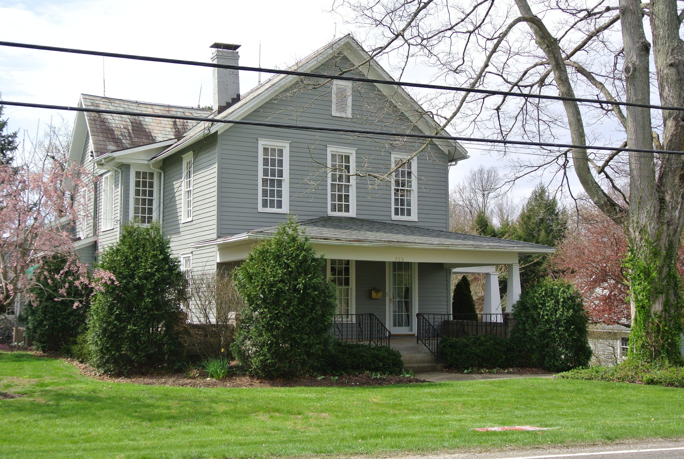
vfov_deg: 30.7
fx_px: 838
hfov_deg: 44.4
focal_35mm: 44
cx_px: 342
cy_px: 230
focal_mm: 16.3
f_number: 4.5
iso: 100
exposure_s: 1/500
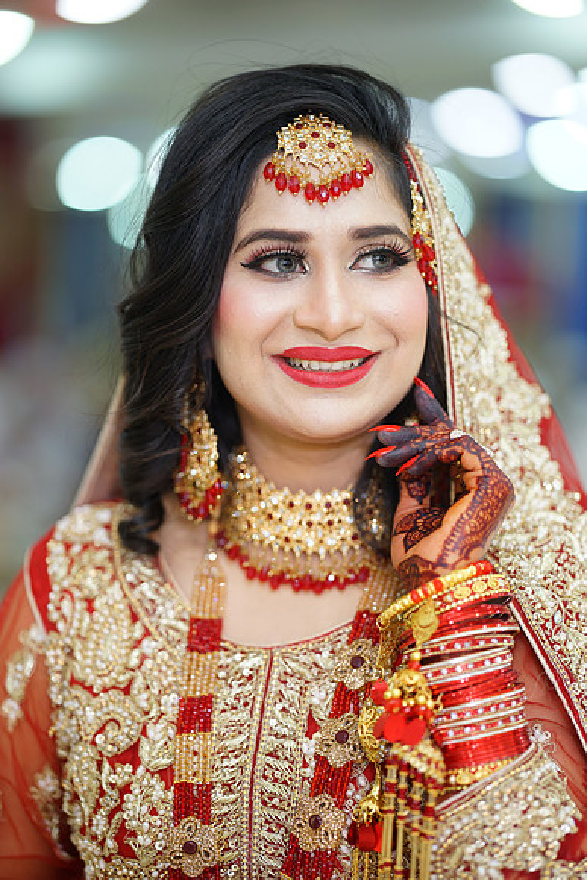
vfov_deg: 23.9
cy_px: 440
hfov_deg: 16.1
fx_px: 2078
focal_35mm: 85
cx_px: 294
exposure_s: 1/160
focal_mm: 85
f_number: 1.4
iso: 200
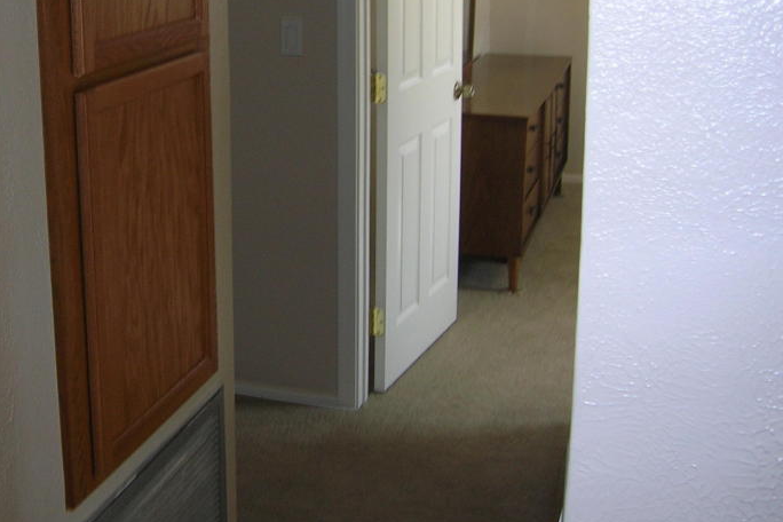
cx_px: 216
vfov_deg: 25.2
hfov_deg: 36.8
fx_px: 1153
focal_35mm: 53
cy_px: 132
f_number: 2.9
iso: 50
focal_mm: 5.7
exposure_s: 1/30
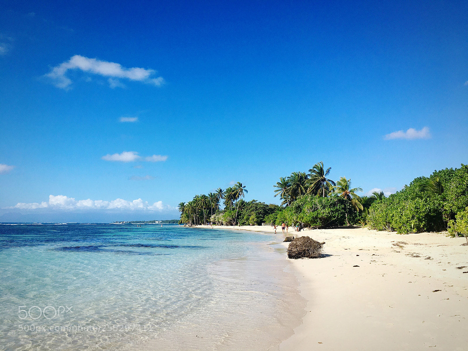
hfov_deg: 61.7
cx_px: 234
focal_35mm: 29
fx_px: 392
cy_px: 176
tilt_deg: +6.3
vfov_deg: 48.2
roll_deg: -1.1
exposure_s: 1/2747
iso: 25
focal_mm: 4.15
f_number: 2.2
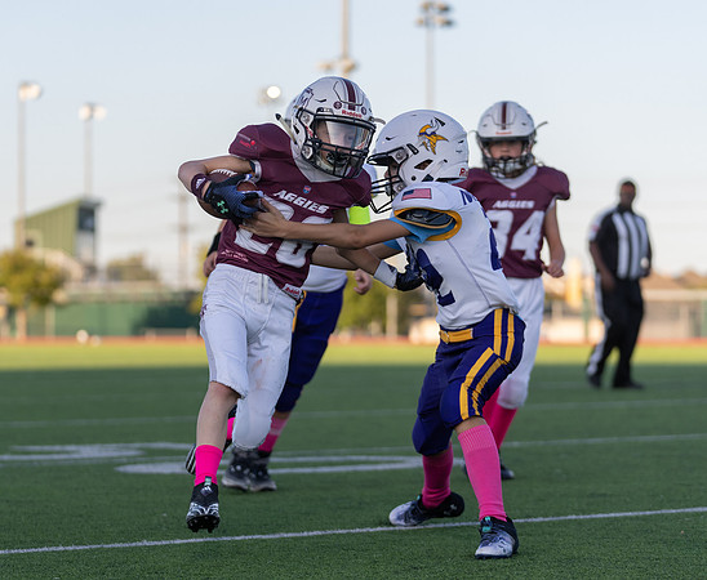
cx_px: 266
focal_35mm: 148
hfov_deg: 12.9
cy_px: 319
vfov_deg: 10.6
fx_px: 3133
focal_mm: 106
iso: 250
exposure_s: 1/1250
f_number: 2.8
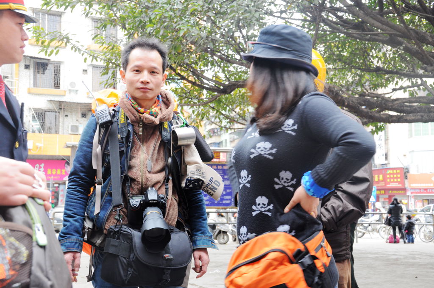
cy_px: 144
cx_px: 217
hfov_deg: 38.9
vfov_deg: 26.4
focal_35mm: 51
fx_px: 614
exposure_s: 1/25
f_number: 8
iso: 400
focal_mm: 34
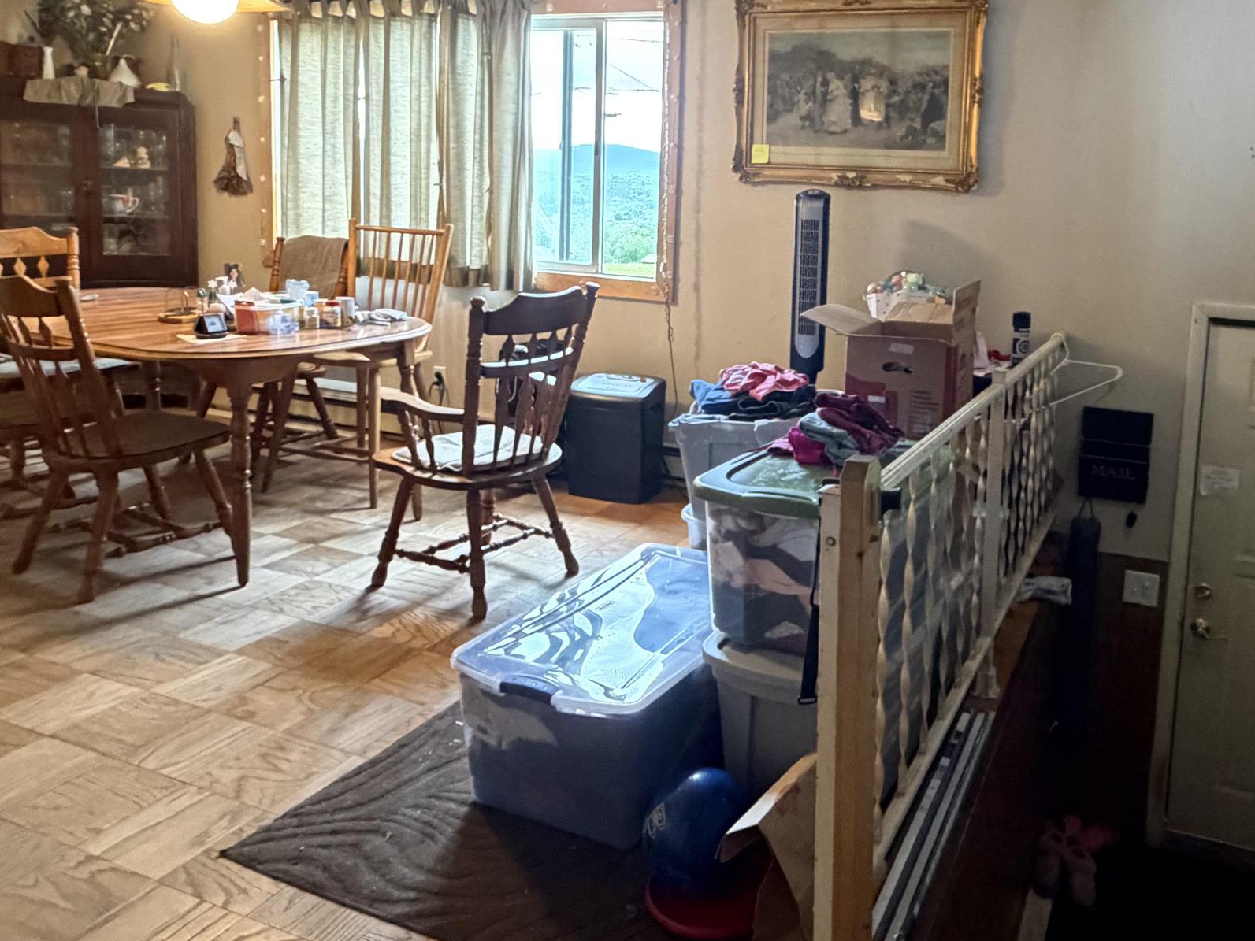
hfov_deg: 63.4
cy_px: 300
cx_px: 853
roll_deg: -2.5
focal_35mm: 27
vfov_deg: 50.3
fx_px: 979
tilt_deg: -6.2
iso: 1000
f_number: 2.2
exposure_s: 1/60
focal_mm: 2.22
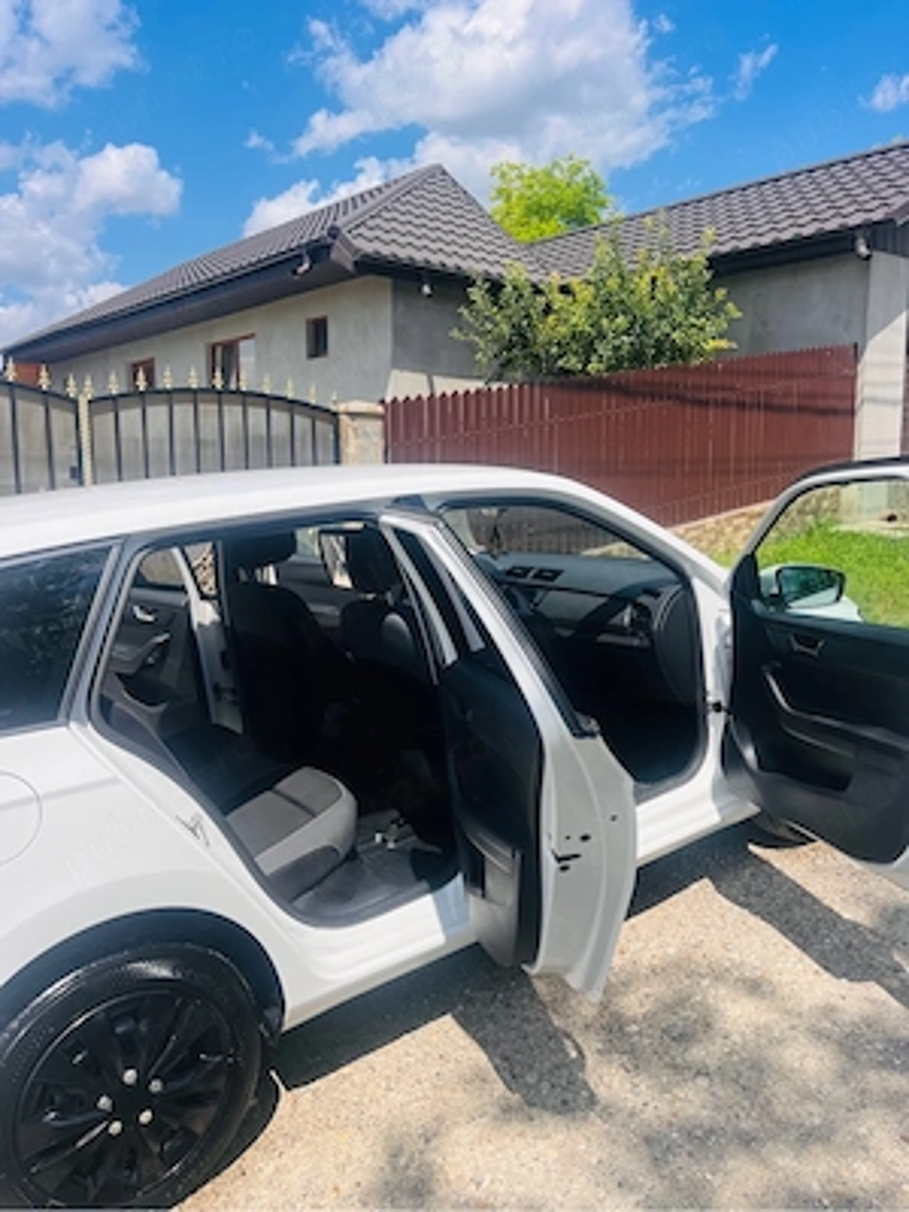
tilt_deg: -7.5
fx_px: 910
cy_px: 606
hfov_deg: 53.1
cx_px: 454
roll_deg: +0.7
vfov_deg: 67.3
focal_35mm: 26
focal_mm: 5.1
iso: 50
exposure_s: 1/3215
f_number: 1.6
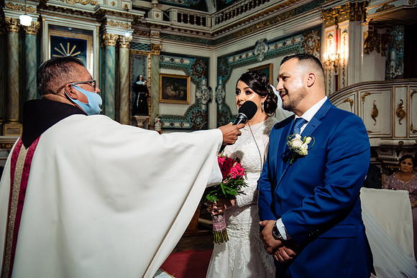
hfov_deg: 50.7
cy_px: 139
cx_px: 208
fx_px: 440
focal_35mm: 38
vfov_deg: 35.1
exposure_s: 1/125
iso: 2000
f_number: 5
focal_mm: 38
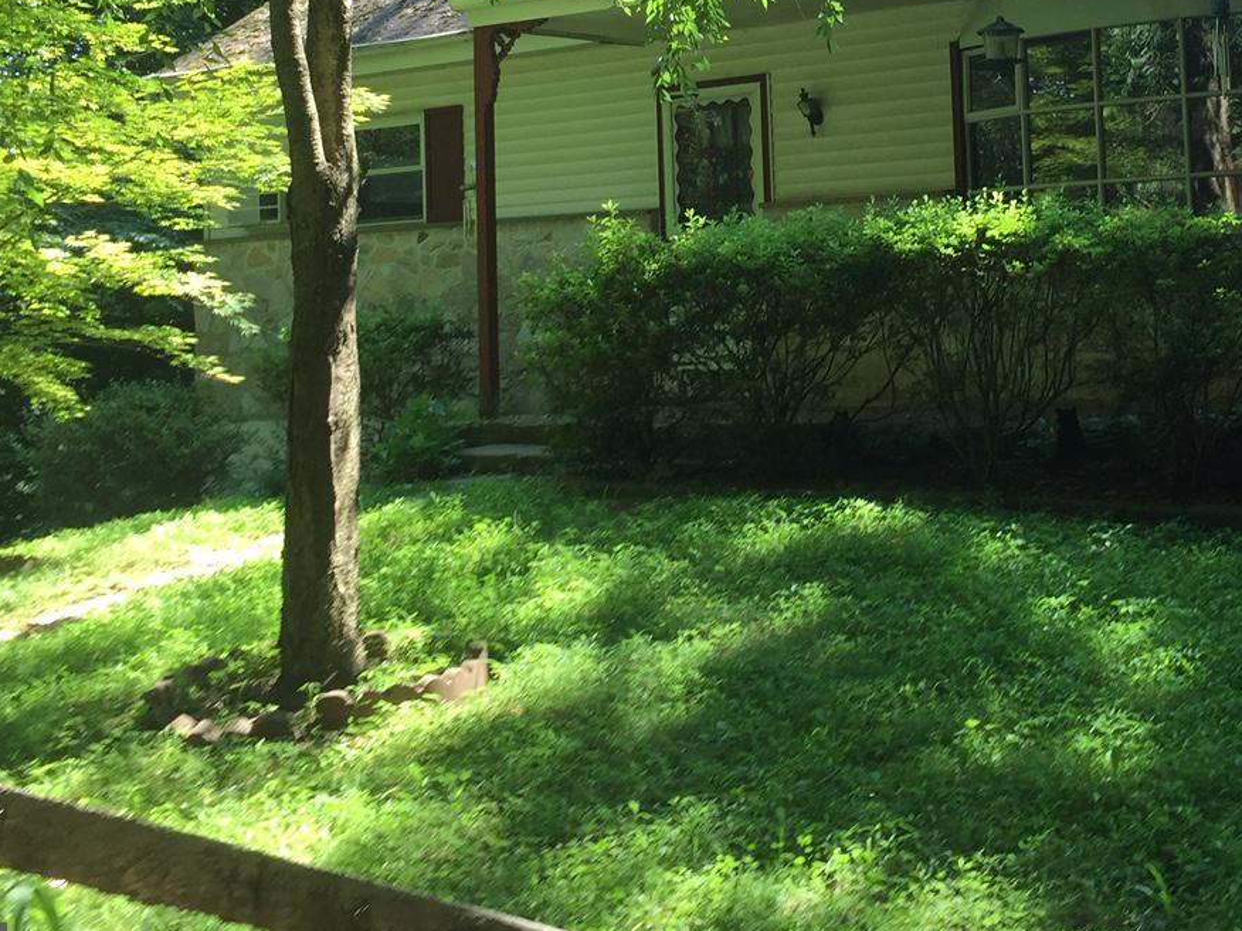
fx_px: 1937
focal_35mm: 54
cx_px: 882
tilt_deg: +4.0
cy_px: 147
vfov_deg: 26.4
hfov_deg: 35.0
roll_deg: +1.6
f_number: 2.2
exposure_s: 1/158
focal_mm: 4.15
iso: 32
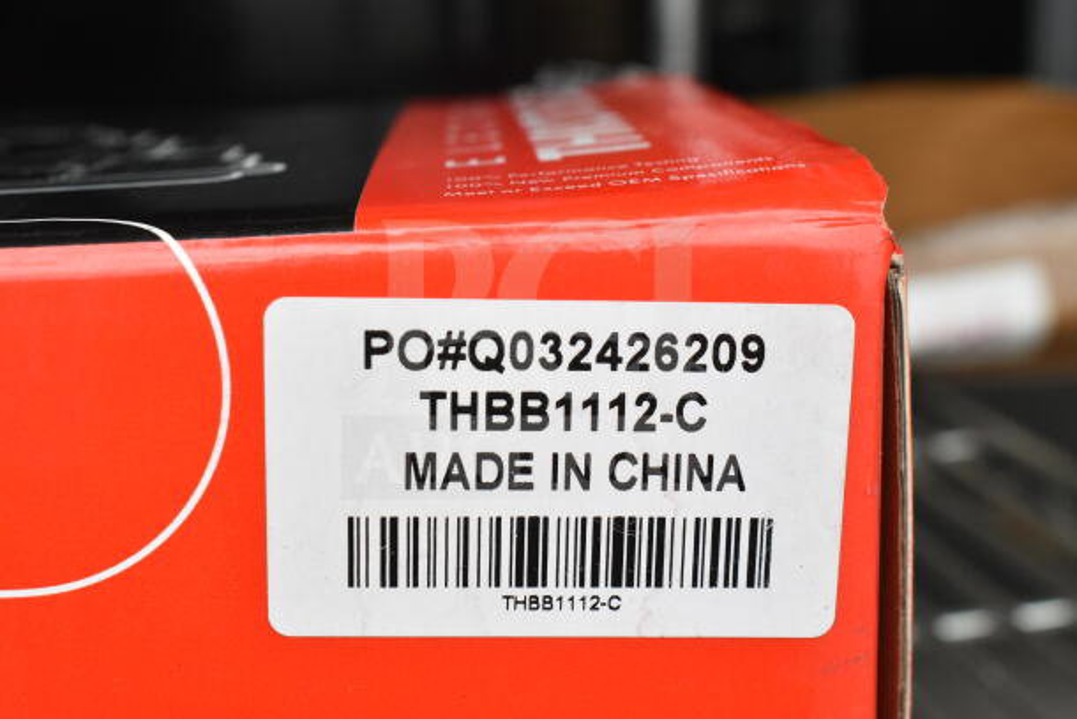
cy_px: 360
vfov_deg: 26.5
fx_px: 1526
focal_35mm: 51
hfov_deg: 38.9
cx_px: 538
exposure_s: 1/320
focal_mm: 34
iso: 1600
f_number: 9
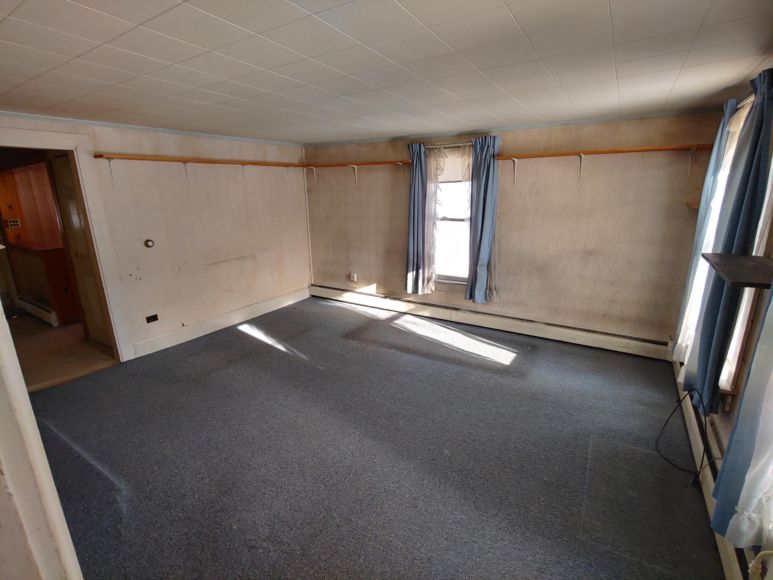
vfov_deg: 78.1
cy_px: 290
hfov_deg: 94.5
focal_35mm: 16
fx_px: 357
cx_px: 386
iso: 100
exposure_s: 1/40
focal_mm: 2.18
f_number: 1.9
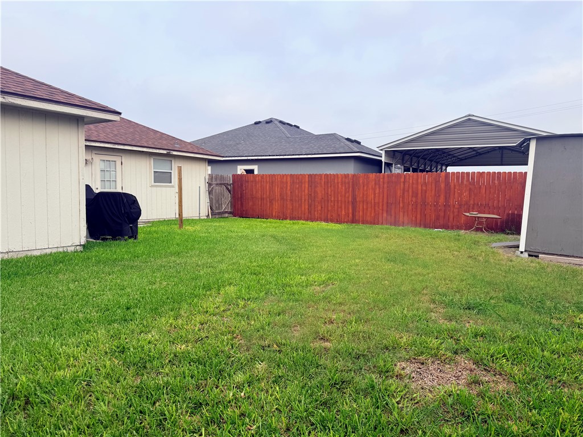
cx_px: 292
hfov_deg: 71.6
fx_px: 404
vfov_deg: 56.8
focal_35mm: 24
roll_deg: -1.5
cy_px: 218
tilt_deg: -3.9
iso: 80
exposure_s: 1/2169
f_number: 1.78
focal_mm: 6.76
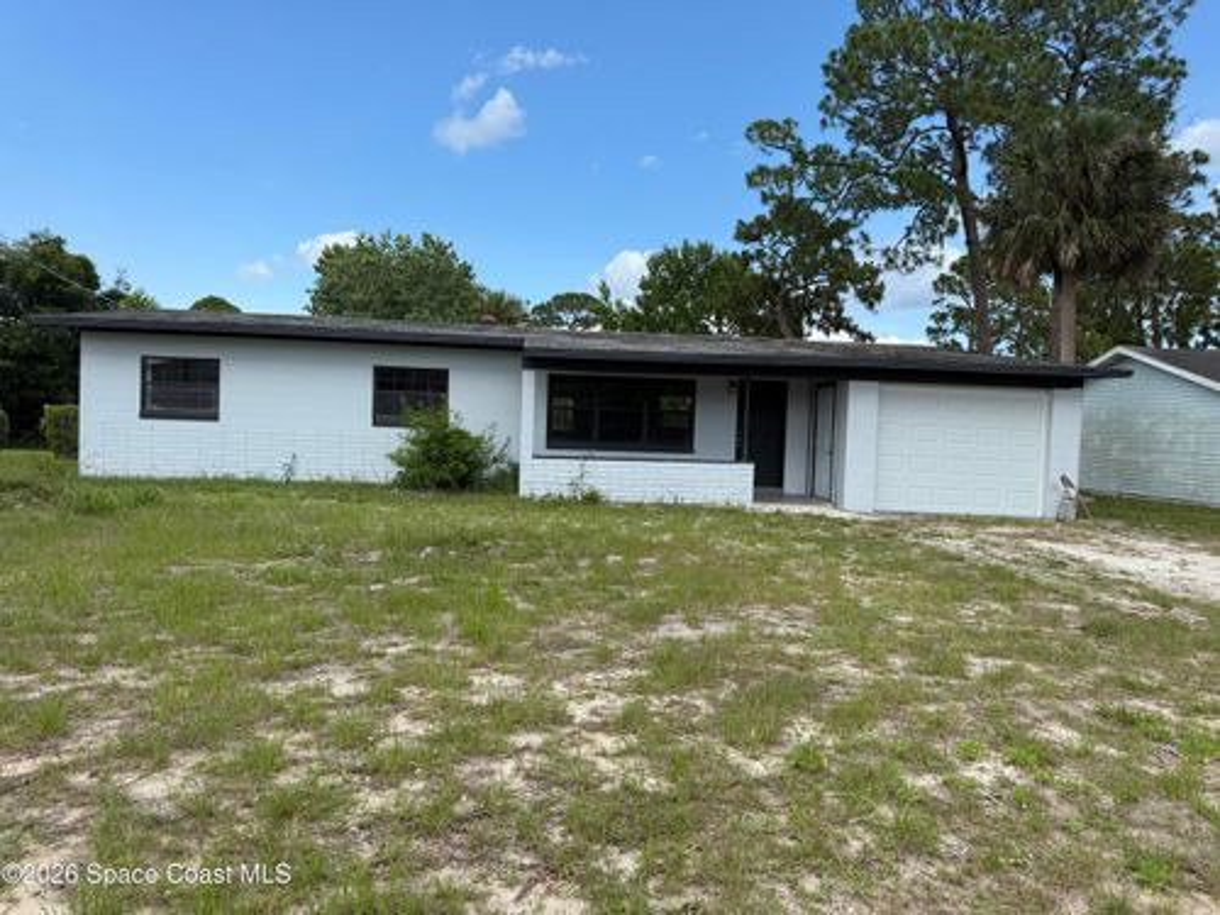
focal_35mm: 24
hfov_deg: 71.6
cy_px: 458
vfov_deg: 56.8
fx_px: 846
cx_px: 610
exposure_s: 1/2232
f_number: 1.78
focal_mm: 6.76
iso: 80
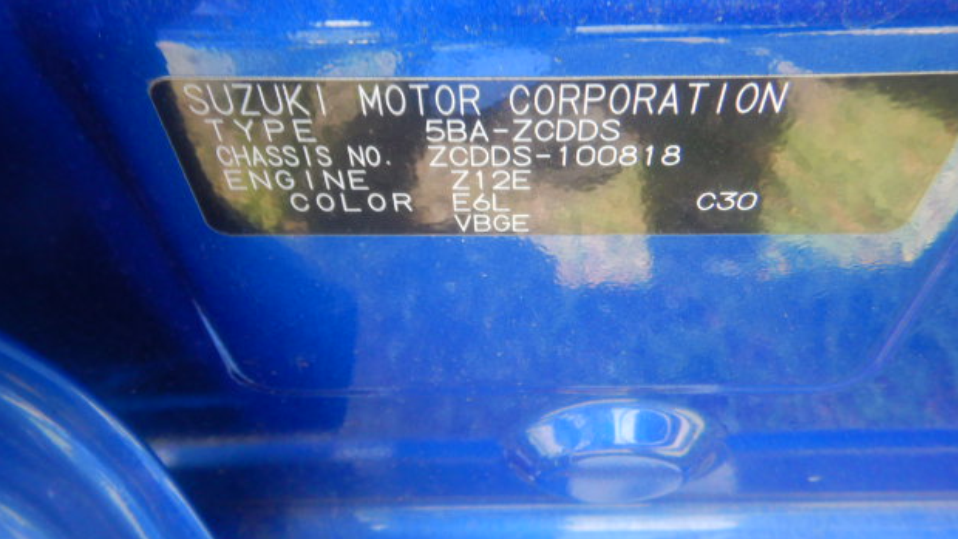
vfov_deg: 42.3
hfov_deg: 69.8
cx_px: 491
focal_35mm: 27
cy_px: 173
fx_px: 686
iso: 360
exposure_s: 1/30
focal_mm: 4.3
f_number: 2.8
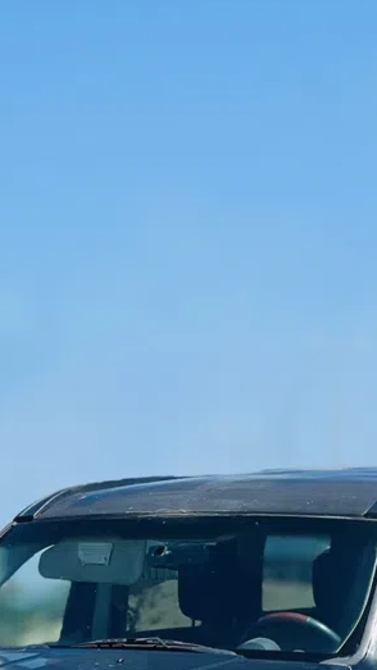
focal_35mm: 219
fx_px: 3894
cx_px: 219
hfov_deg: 5.5
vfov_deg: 9.8
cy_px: 426
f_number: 2.8
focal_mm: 9
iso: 32
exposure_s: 1/809
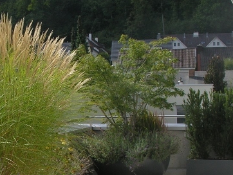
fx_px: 667
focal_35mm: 99
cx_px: 52
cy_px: 155
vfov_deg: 14.8
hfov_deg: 19.6
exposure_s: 1/184
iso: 50
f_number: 6.3
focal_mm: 8.9
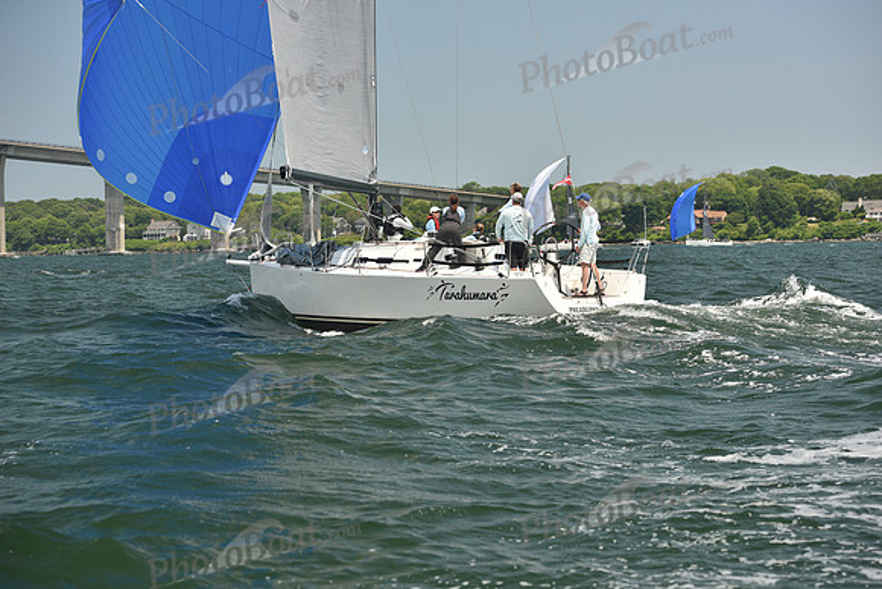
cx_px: 441
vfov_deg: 19.5
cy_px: 294
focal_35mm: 70
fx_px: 1715
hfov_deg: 28.8
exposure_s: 1/640
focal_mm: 70
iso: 250
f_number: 5
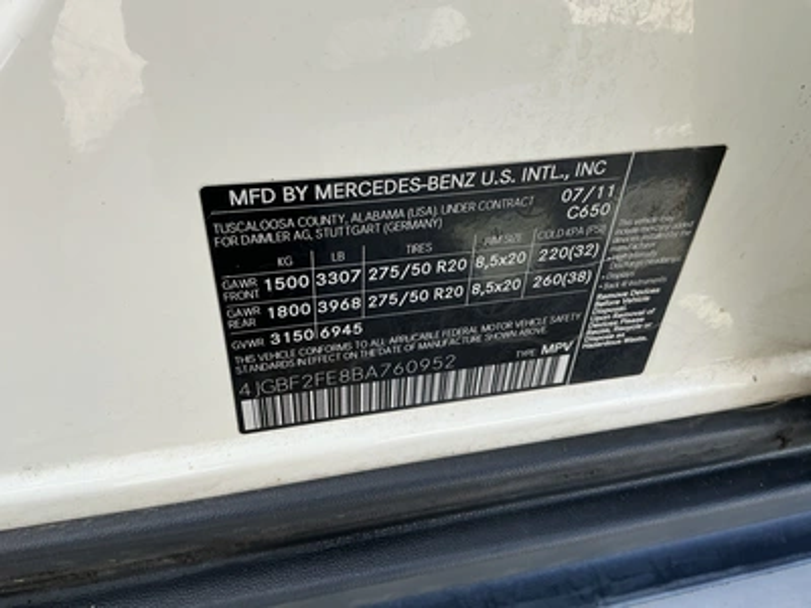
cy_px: 304
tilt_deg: -44.4
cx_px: 406
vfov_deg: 49.7
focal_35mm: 28
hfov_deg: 63.4
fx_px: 656
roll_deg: -2.3
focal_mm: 3
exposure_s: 1/269
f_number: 1.8
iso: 25
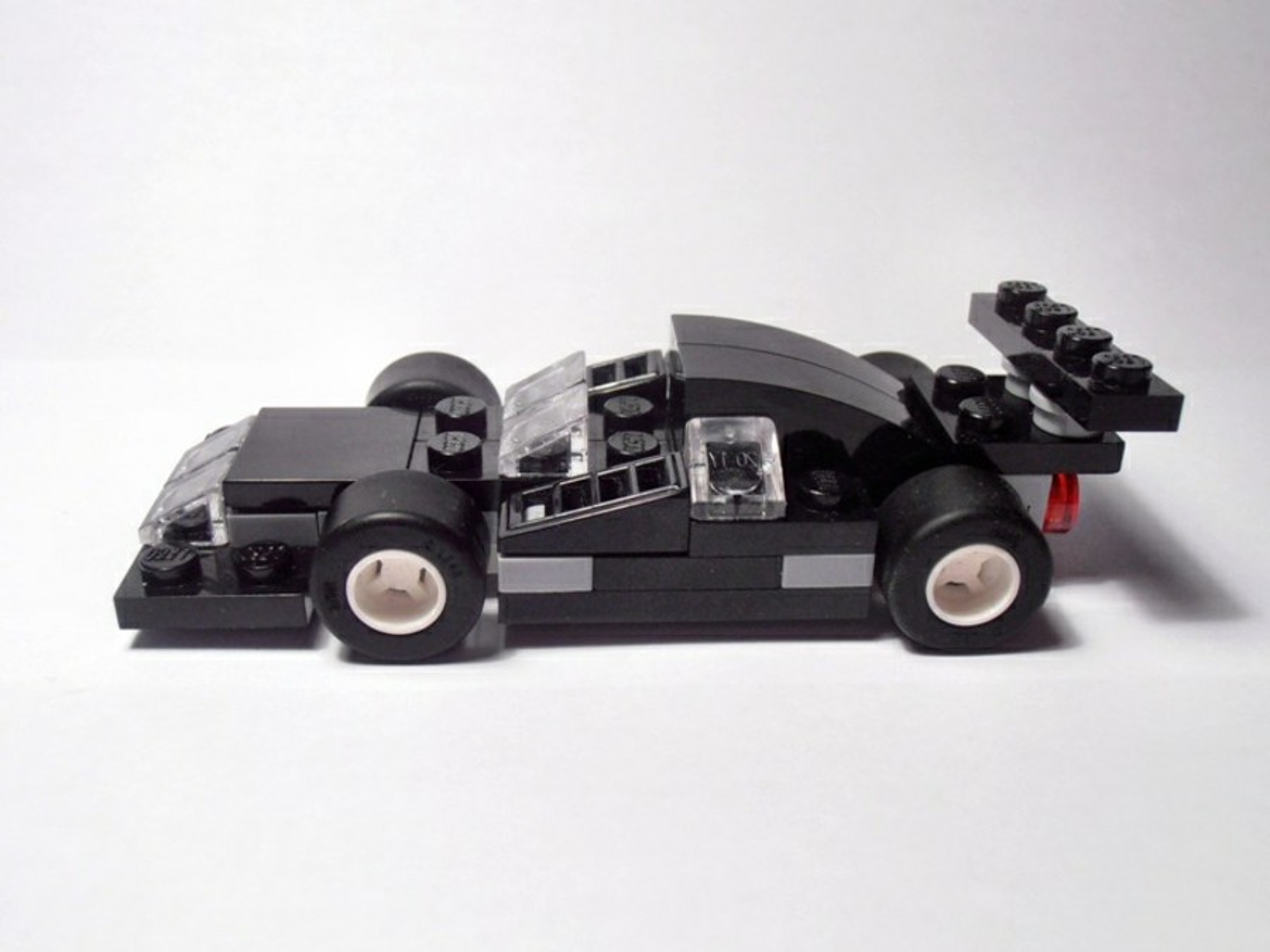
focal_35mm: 37
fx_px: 1357
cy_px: 476
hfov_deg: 50.1
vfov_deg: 38.7
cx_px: 635
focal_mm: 6.61
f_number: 3.9
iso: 80
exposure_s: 1/40
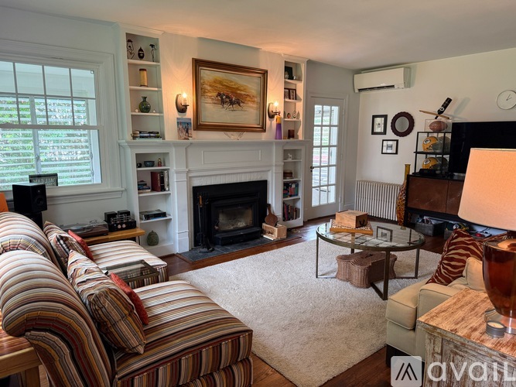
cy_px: 194
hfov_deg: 71.6
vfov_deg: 56.8
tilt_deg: -9.3
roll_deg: -0.6
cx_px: 258
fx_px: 358
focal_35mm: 24
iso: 125
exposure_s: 1/60
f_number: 1.78
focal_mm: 6.76
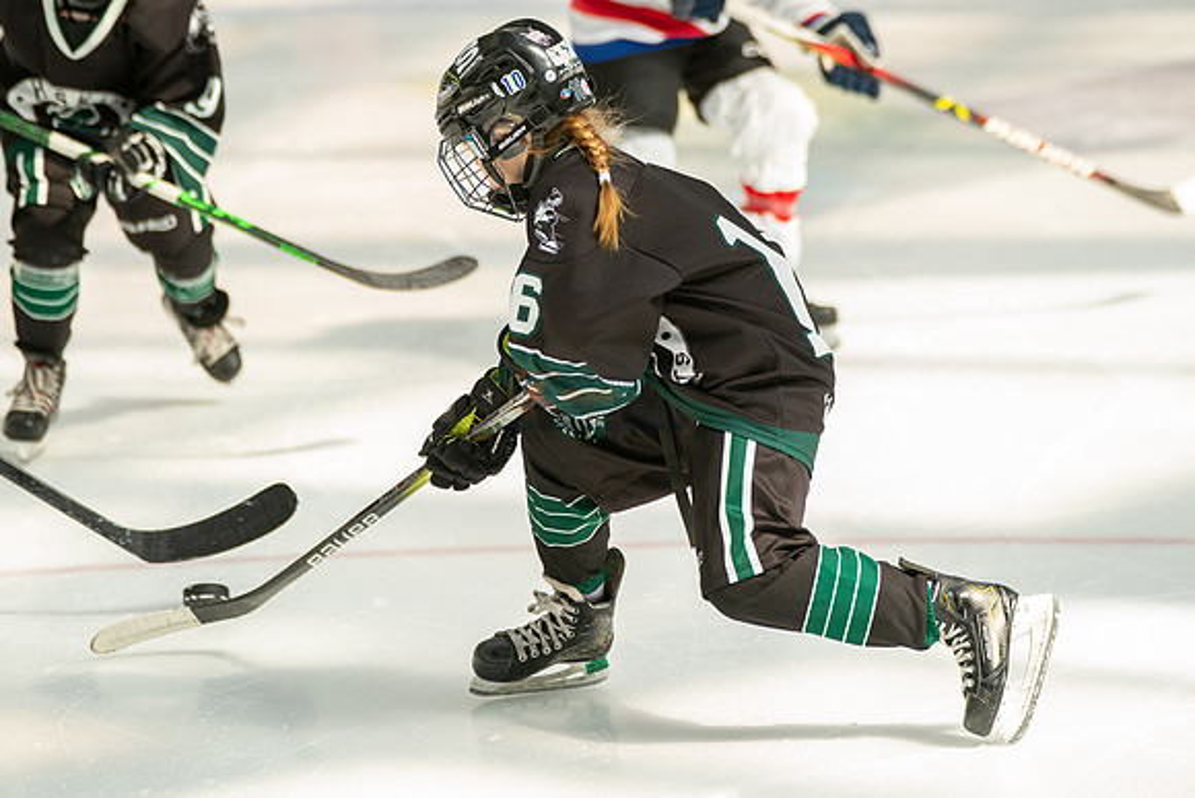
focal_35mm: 274
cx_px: 588
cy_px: 323
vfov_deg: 5.0
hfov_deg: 7.5
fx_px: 9089
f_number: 3.5
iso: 1600
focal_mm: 221
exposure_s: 1/2500
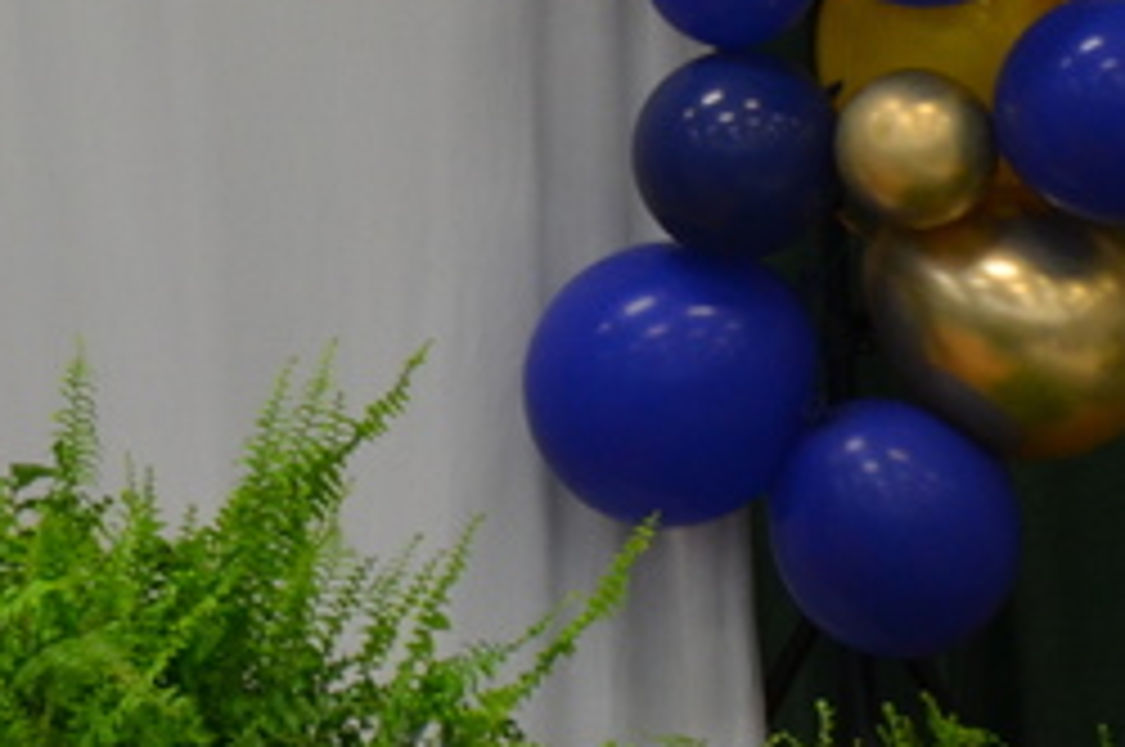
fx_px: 19162
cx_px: -418
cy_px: -342
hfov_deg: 3.4
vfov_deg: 2.2
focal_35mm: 614
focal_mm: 100
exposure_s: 1/30
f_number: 5.6
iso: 800
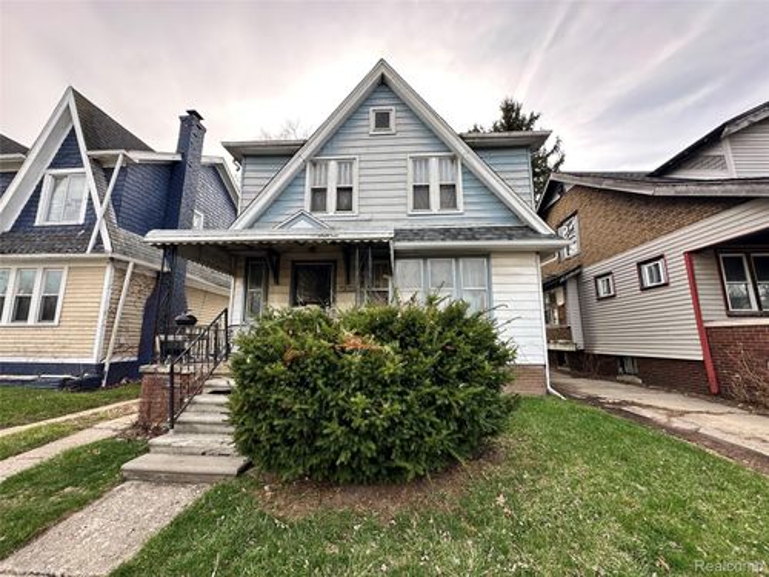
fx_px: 311
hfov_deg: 102.1
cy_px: 288
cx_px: 384
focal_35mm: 14
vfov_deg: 85.7
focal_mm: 2.22
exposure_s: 1/196
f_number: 2.2
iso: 40
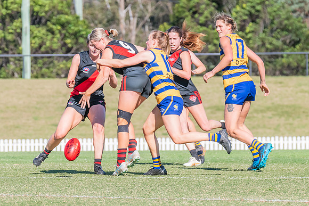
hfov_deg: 3.5
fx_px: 5113
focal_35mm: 596
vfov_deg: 2.3
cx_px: 119
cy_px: 127
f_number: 10
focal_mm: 310
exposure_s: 1/1250
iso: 800
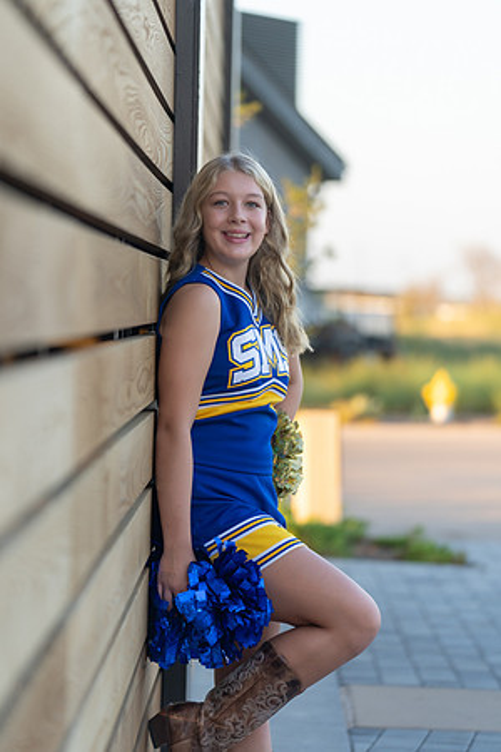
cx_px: 250
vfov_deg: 17.5
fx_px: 2442
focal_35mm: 117
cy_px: 376
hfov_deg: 11.7
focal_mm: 117
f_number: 2.8
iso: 250
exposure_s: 1/320
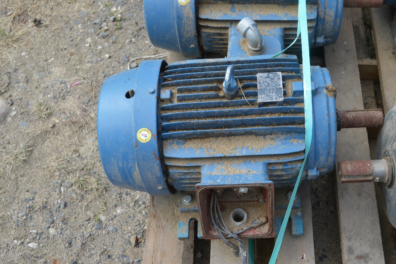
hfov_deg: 41.1
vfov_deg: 28.0
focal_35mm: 48
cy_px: 132
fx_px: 528
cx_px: 198
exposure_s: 1/160
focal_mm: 32
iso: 100
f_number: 6.3
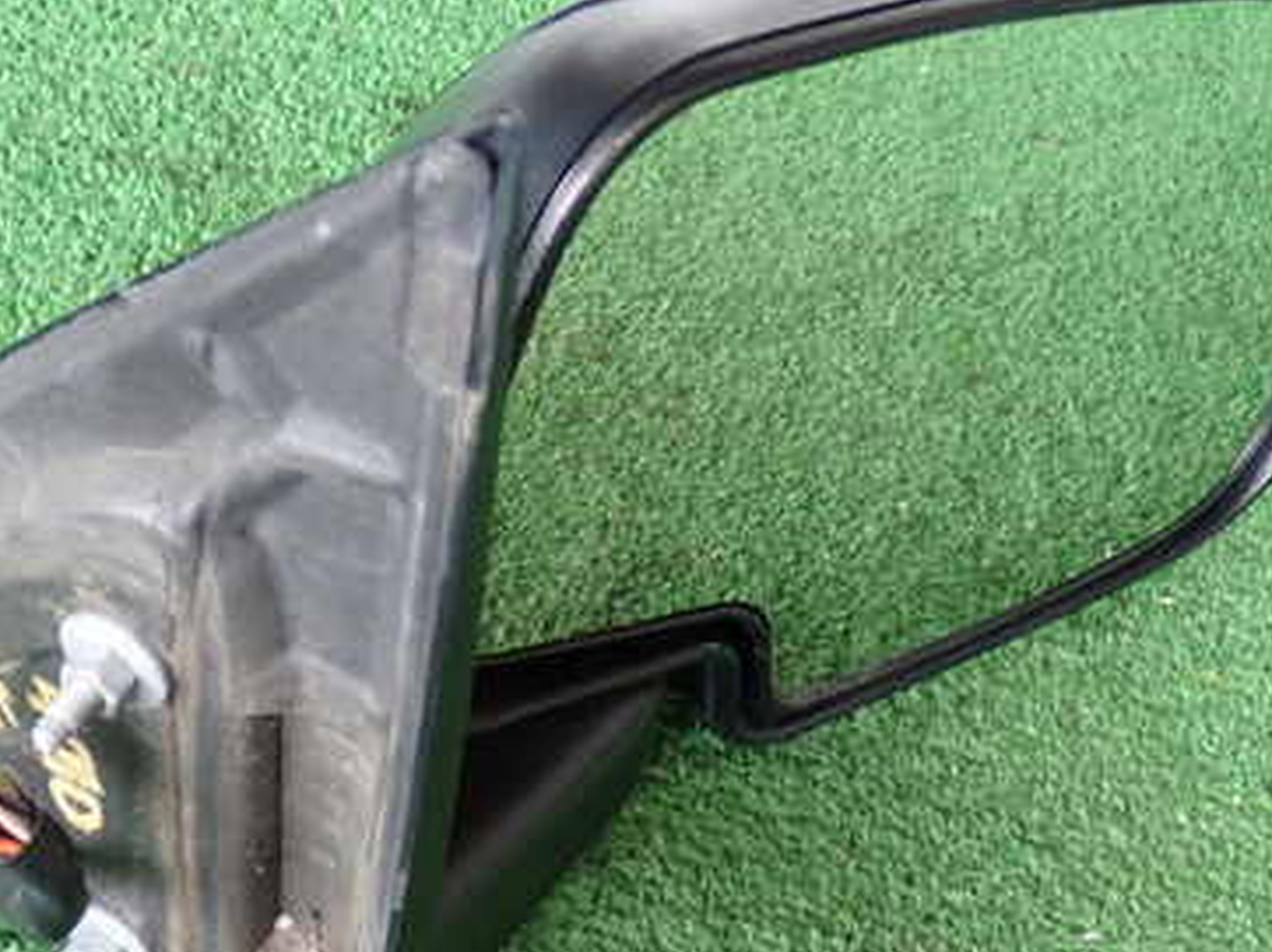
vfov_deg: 21.6
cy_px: 506
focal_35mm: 68
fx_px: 2497
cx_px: 597
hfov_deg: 28.6
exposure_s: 1/40
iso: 200
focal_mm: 7.31
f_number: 2.8
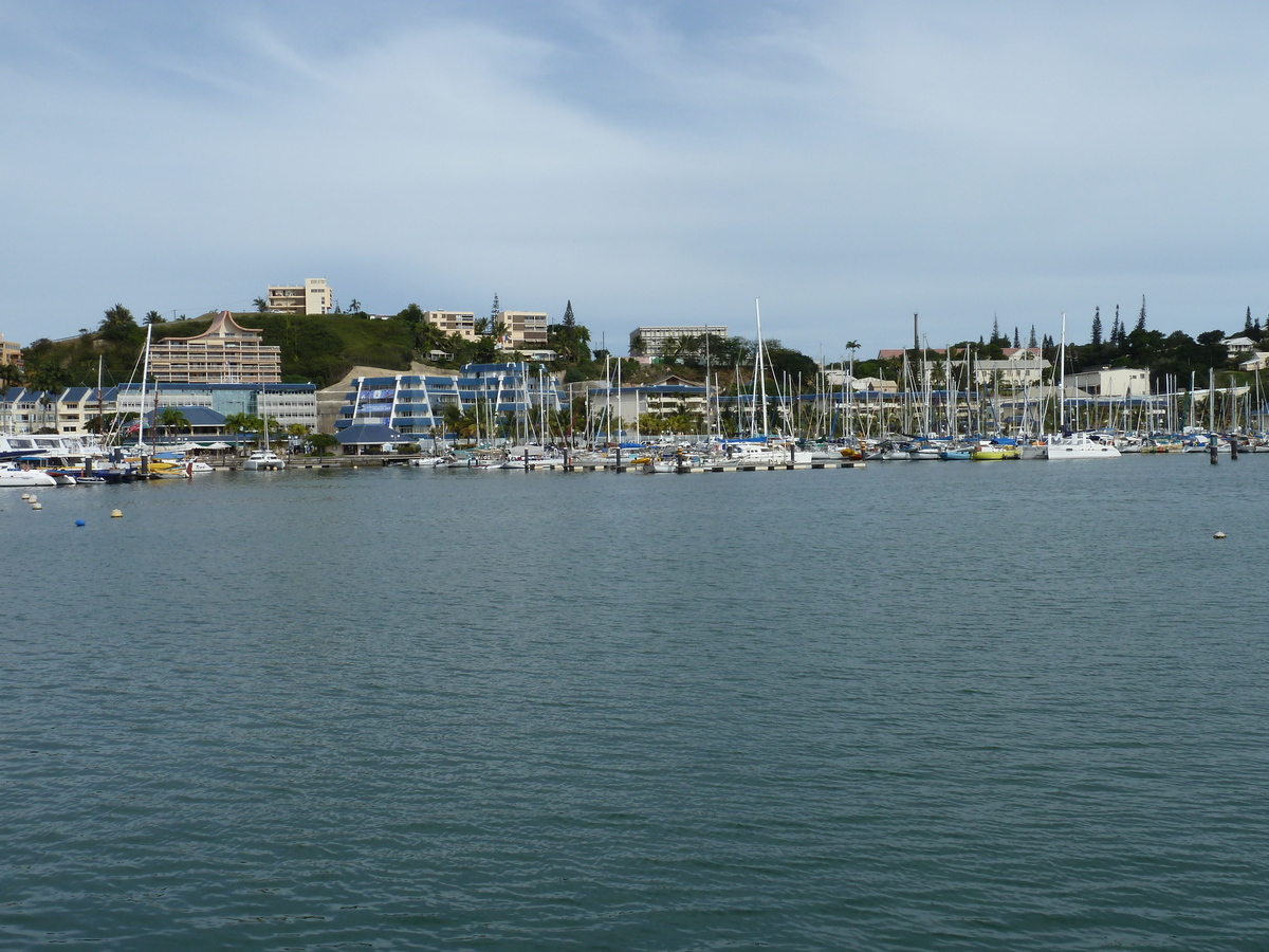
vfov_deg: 36.0
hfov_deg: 46.8
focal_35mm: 40
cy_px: 476
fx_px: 1466
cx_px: 634
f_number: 5.6
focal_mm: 6.5
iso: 80
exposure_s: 1/400
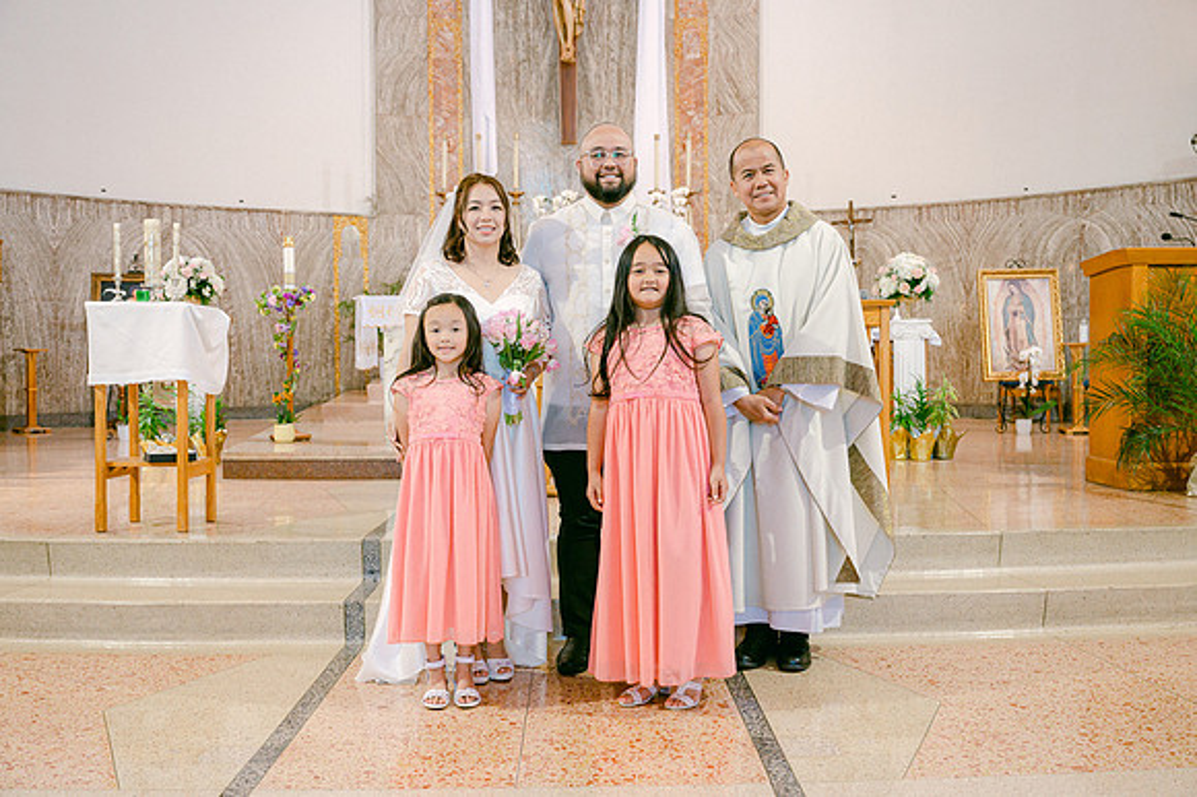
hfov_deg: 54.5
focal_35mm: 35
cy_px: 398
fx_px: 1163
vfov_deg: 37.8
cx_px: 598
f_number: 4
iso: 1600
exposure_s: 1/160
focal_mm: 35
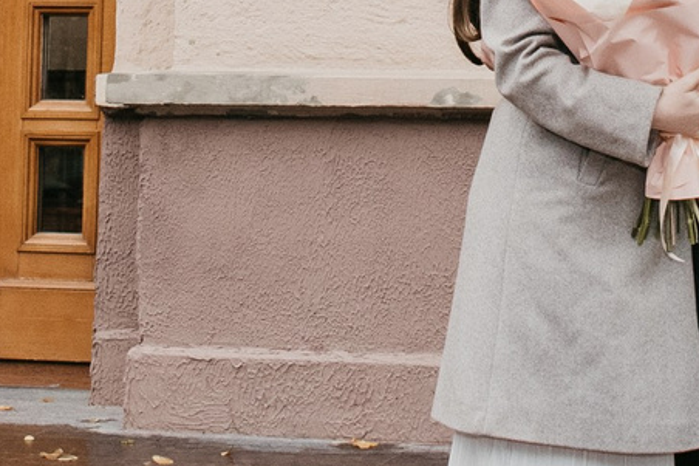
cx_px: 478
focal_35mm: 136
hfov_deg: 15.1
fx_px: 2640
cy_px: -239
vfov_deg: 9.8
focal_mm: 24
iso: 500
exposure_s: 1/160
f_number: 4
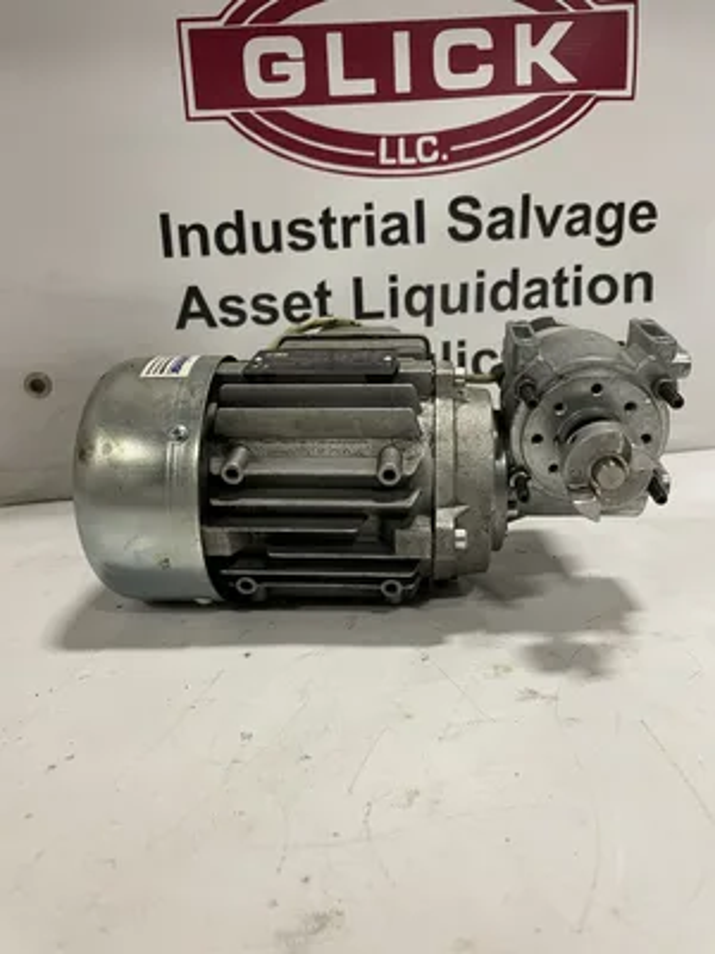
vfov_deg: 67.3
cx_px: 358
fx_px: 716
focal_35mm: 26
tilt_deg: -14.0
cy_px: 477
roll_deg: +1.1
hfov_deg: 53.1
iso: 160
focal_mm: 4.2
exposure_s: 1/60
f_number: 1.6
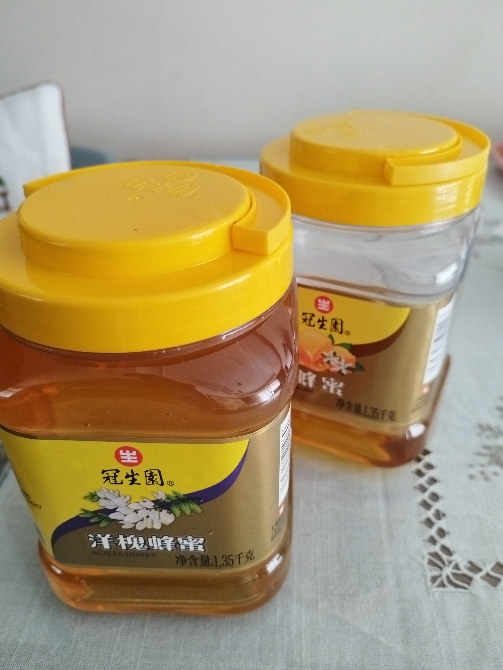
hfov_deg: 58.9
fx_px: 446
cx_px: 252
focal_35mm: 23
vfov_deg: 73.9
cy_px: 335
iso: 2496
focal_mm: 5.52
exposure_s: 1/100
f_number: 1.9
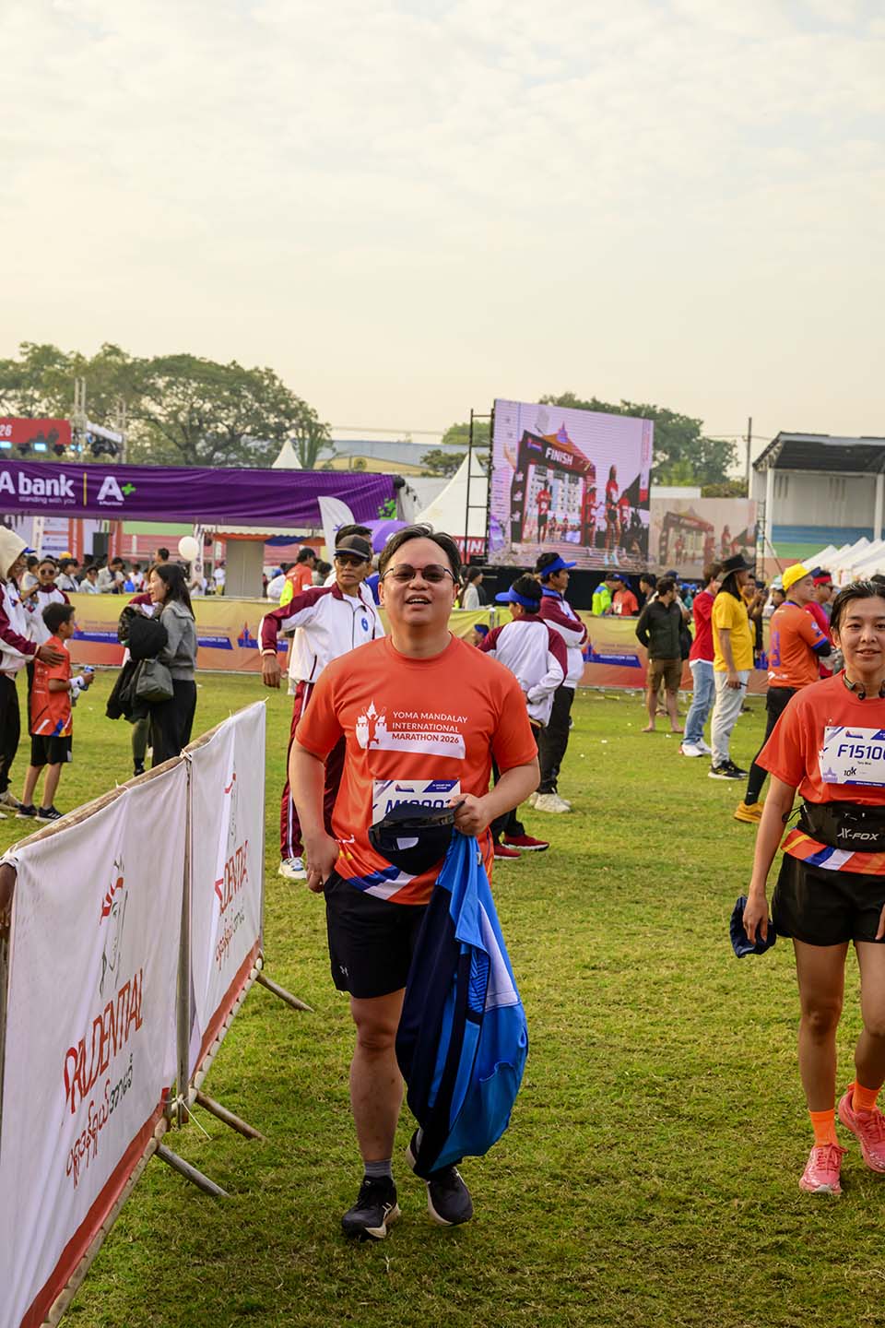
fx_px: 2065
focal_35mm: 56
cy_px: 664
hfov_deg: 24.2
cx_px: 442
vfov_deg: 35.6
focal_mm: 56
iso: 1000
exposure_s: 1/640
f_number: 8
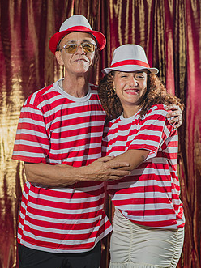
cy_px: 157
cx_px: 111
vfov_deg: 17.7
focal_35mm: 111
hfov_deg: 13.3
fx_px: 860
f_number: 2.8
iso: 200
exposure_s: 1/200
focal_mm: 85
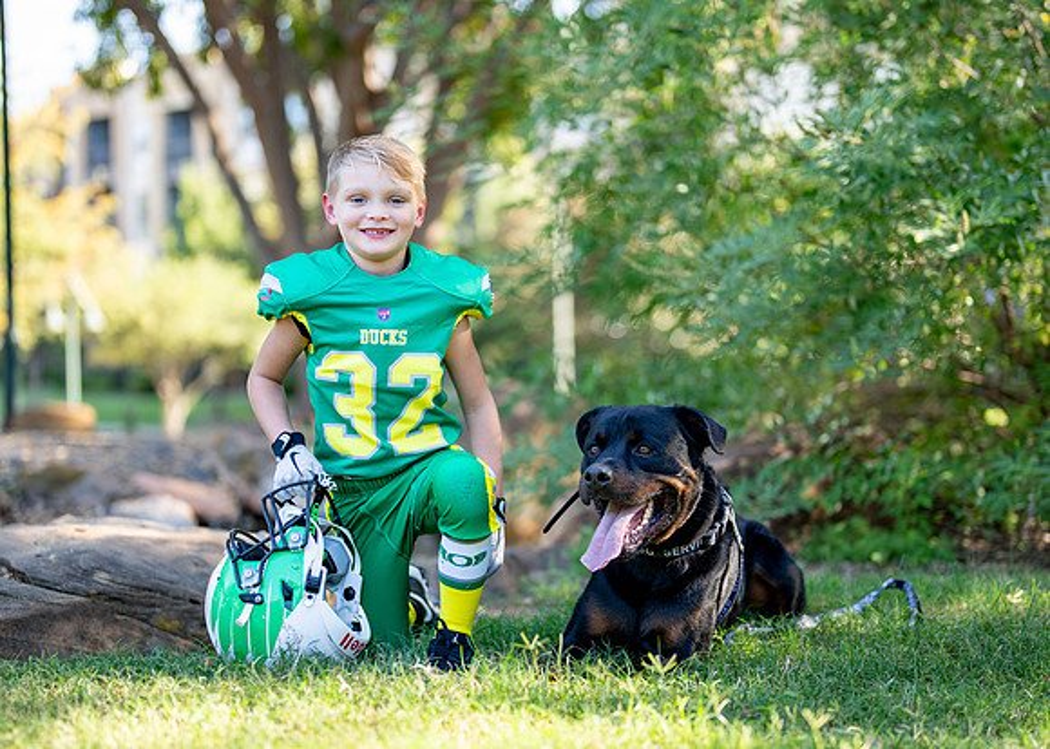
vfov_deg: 20.9
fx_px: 2034
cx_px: 537
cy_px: 431
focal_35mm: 68
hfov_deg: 28.9
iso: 100
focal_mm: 50
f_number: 1.2
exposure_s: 1/800
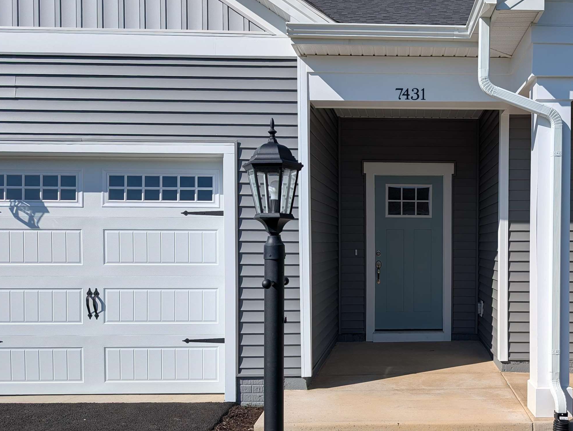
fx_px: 613
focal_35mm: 37
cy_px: 257
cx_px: 430
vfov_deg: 38.6
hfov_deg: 48.2
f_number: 1.68
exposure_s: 1/2119
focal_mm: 6.9
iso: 21
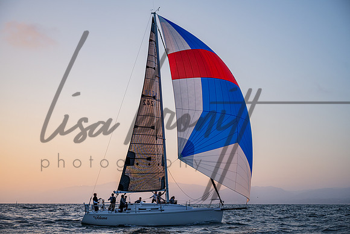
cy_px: 117
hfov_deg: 36.2
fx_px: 535
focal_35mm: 55
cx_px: 175
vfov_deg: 24.6
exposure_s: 1/1250
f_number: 4
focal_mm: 55
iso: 200
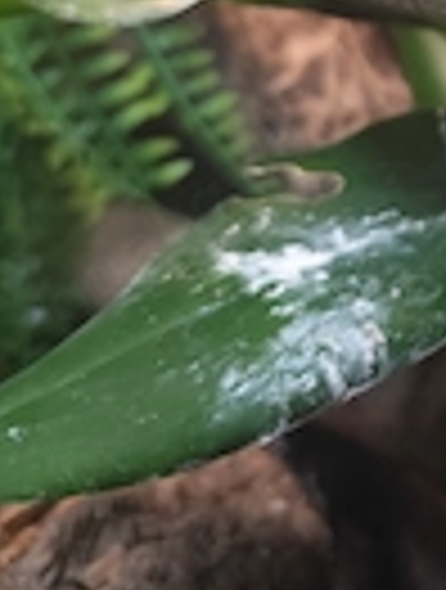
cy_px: -54
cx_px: 653
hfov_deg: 18.8
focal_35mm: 70
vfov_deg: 25.7
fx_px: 1197
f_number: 1.65
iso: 640
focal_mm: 6.14
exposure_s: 1/50
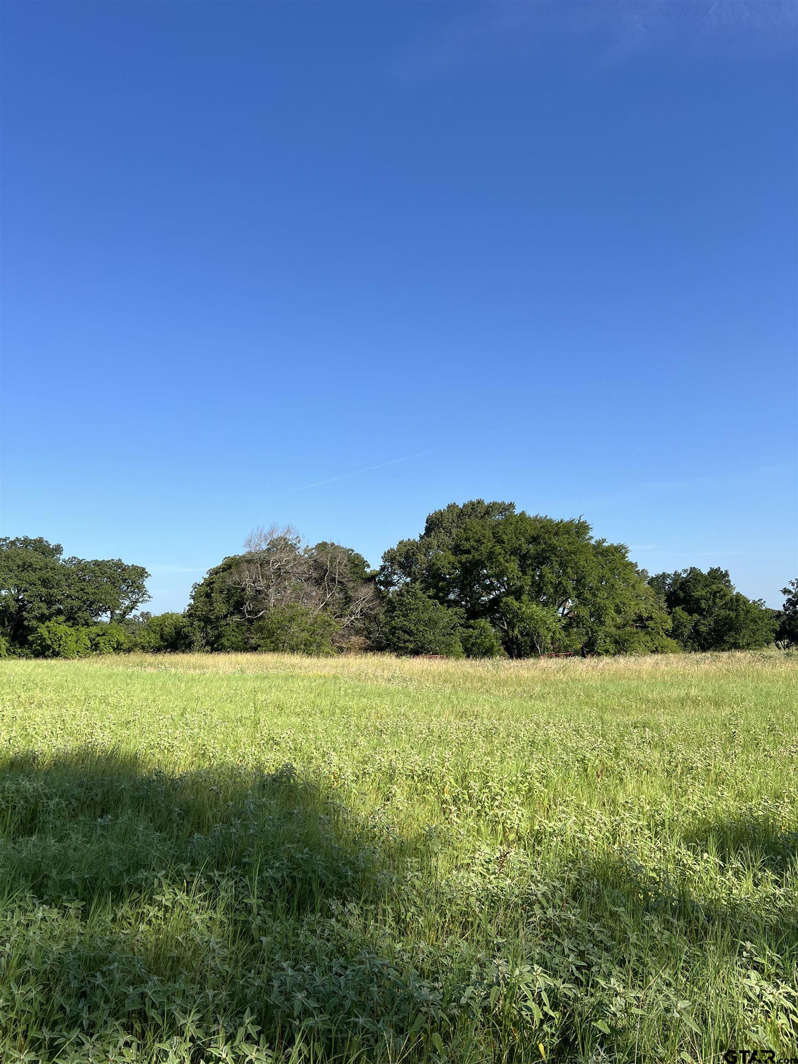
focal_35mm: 26
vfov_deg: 67.3
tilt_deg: +7.1
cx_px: 399
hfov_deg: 53.1
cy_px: 532
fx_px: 799
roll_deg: +2.7
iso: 50
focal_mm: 5.7
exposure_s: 1/3571
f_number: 1.5
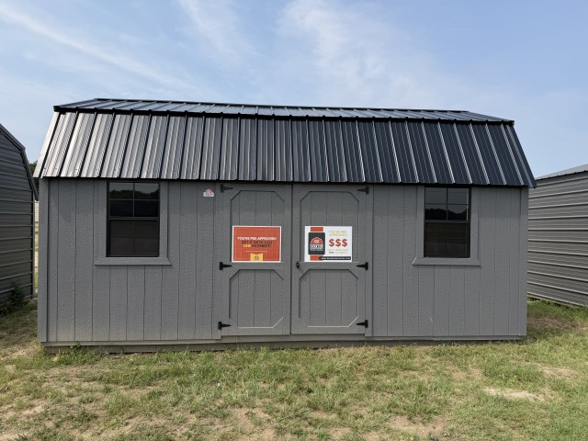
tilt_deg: +1.0
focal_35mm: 24
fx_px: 408
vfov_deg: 56.8
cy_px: 220
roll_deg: +0.7
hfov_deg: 71.6
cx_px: 294
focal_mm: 6.76
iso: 80
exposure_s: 1/3953
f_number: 1.78
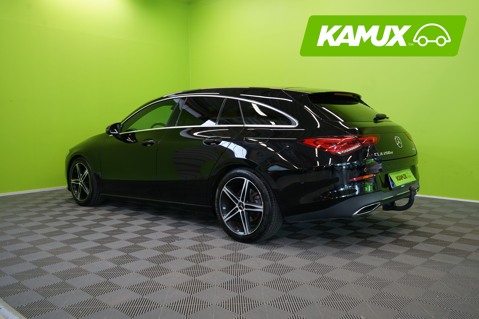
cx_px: 240
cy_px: 160
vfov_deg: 42.3
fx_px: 412
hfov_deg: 60.3
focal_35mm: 31
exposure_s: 1/30
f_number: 6.3
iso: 500
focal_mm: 31
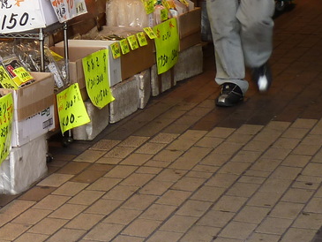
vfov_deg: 10.5
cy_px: -69
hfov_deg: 13.4
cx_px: -183
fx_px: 1284
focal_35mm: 138
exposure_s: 1/30
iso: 80
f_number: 3.7
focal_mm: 6.9
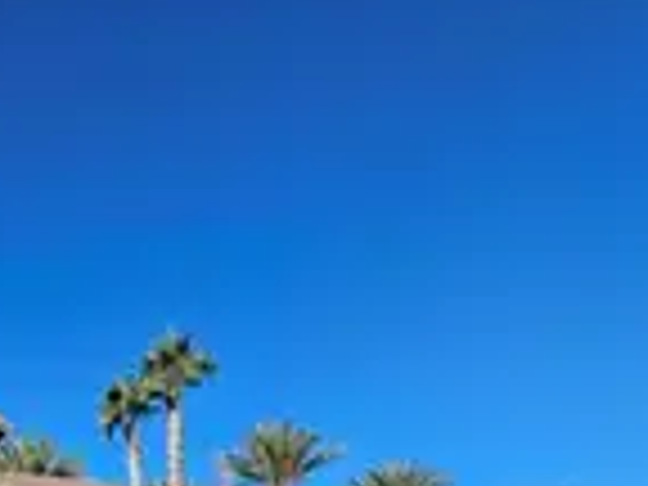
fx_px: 674
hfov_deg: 39.4
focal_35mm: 36
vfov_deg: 32.3
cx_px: -104
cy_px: 594
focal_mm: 2.2
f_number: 2.2
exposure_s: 1/2730
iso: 50
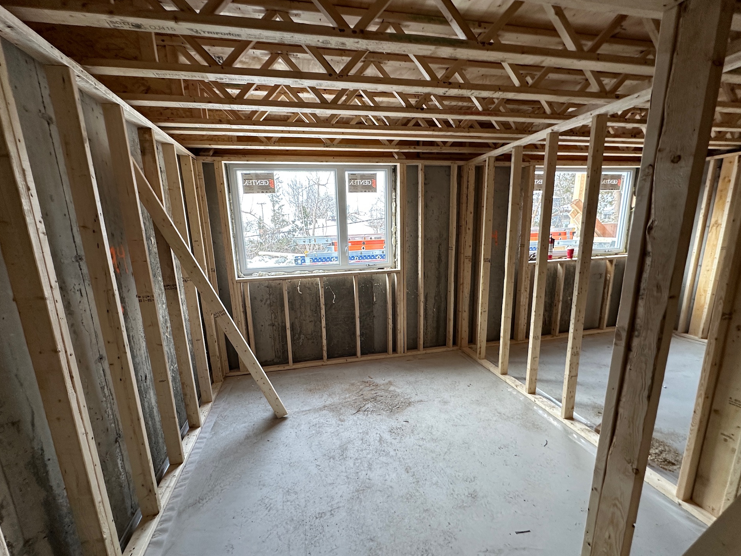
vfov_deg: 81.7
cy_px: 296
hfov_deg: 98.1
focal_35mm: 15
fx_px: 321
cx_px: 363
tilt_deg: -12.6
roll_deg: +2.3
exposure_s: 1/99
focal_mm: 2.22
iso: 125
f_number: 2.2
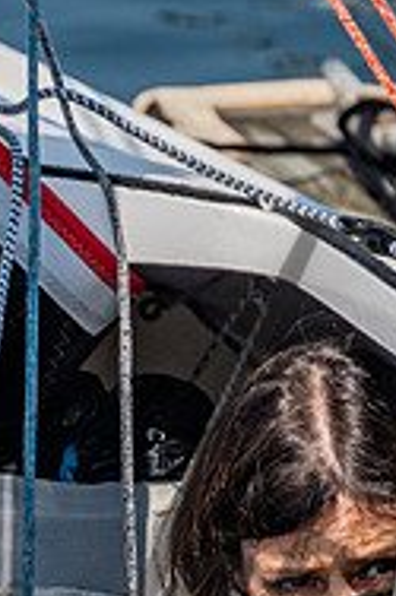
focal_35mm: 1107
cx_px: -36
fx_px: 18298
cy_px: 604
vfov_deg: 1.9
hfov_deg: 1.2
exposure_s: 1/1250
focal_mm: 200
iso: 125
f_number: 6.3
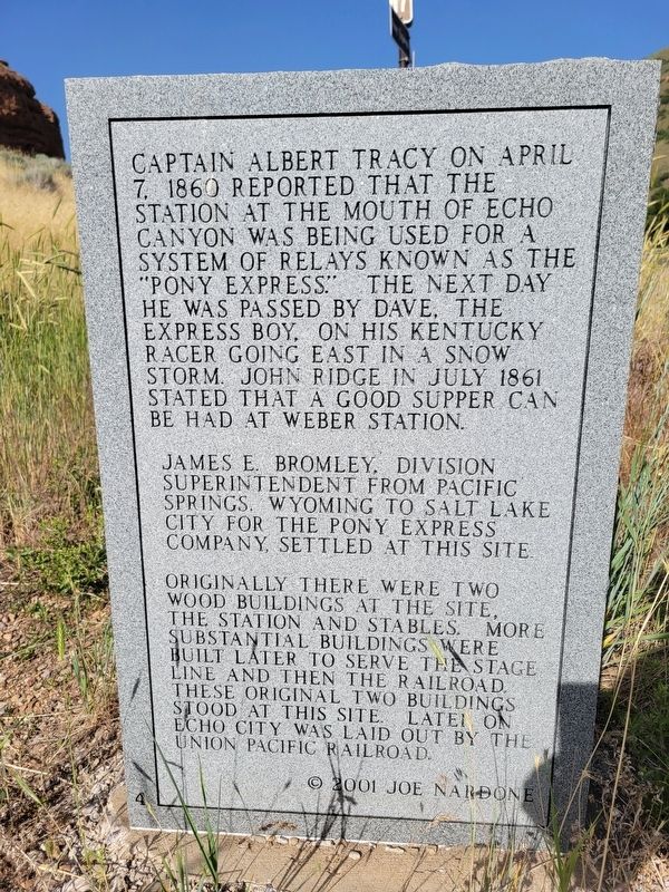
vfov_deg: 67.3
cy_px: 446
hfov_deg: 53.1
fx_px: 670
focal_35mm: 26
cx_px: 334
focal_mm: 5.4
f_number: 1.8
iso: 40
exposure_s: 1/3109
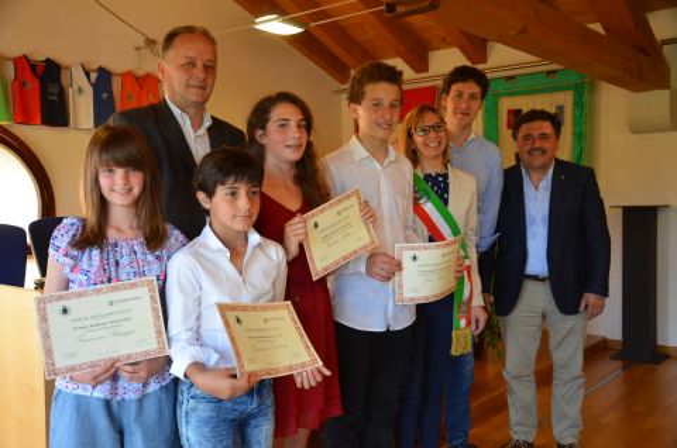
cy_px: 224
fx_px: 676
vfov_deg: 36.7
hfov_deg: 53.2
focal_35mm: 36
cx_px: 338
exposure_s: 1/60
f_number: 3.8
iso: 800
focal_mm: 24
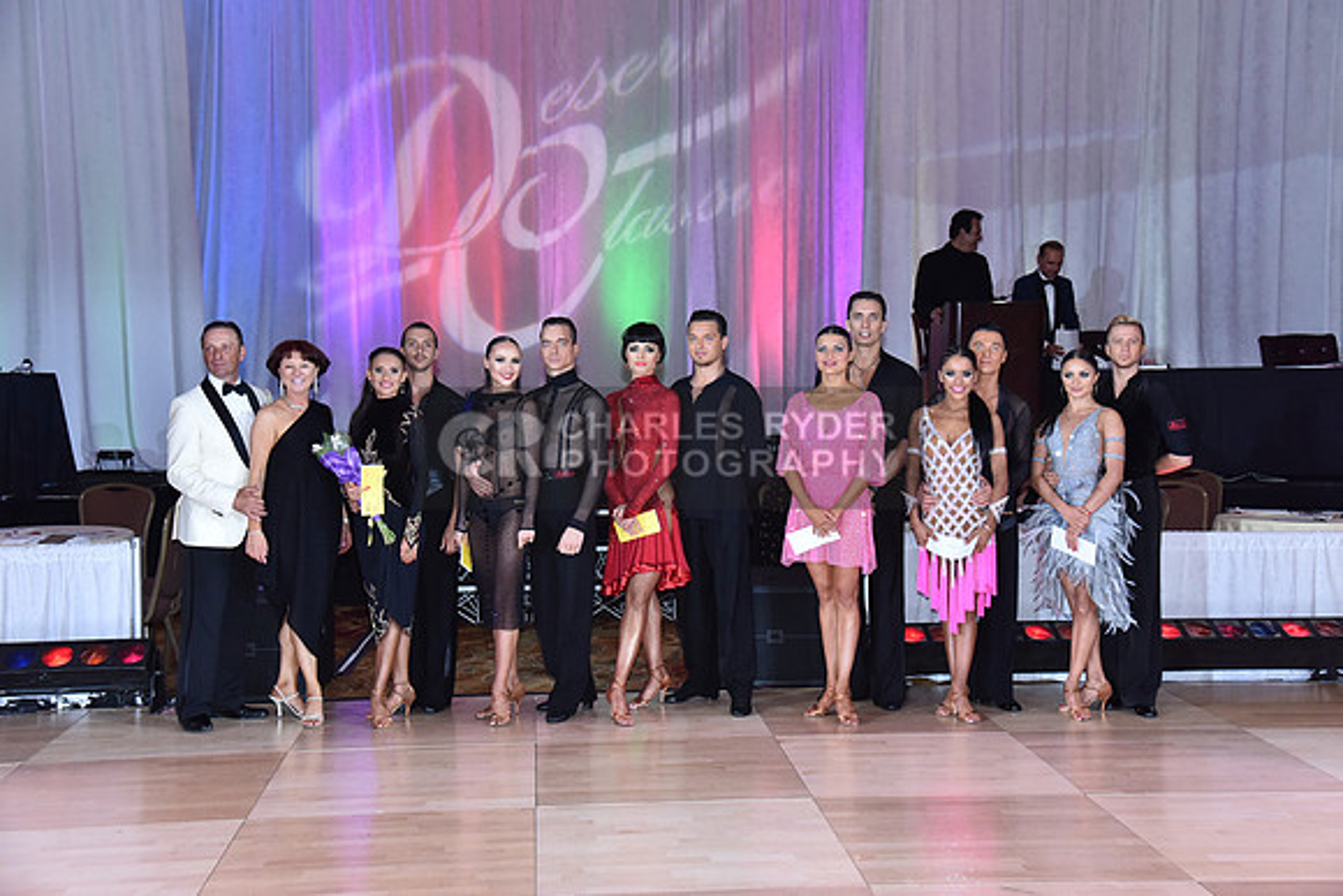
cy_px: 448
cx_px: 672
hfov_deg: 42.7
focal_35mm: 46
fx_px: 1716
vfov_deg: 29.3
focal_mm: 46
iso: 2000
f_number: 5.6
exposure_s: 1/250
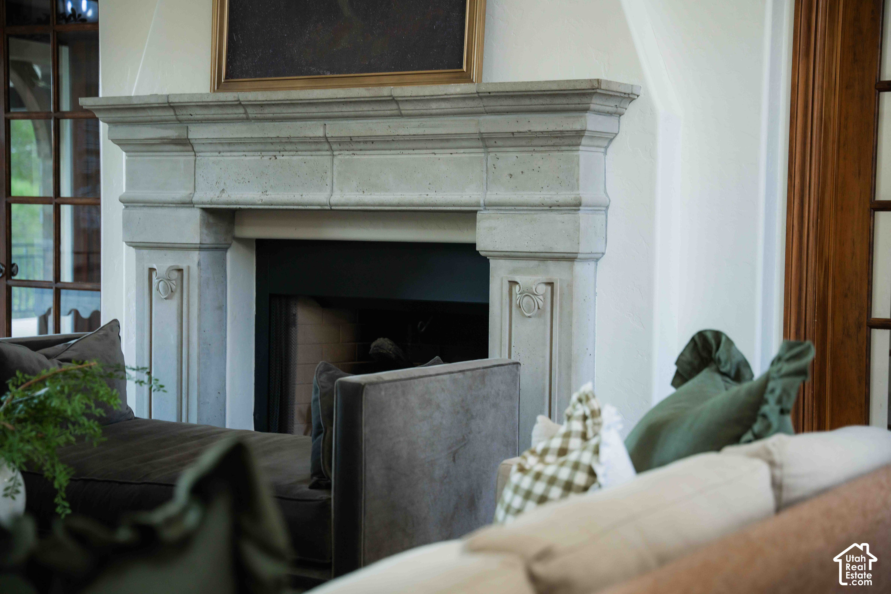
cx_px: 446
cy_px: 297
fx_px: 1505
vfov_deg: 22.3
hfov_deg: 33.0
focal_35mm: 61
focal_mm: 60.8
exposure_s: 1/100
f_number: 2.8
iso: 1000
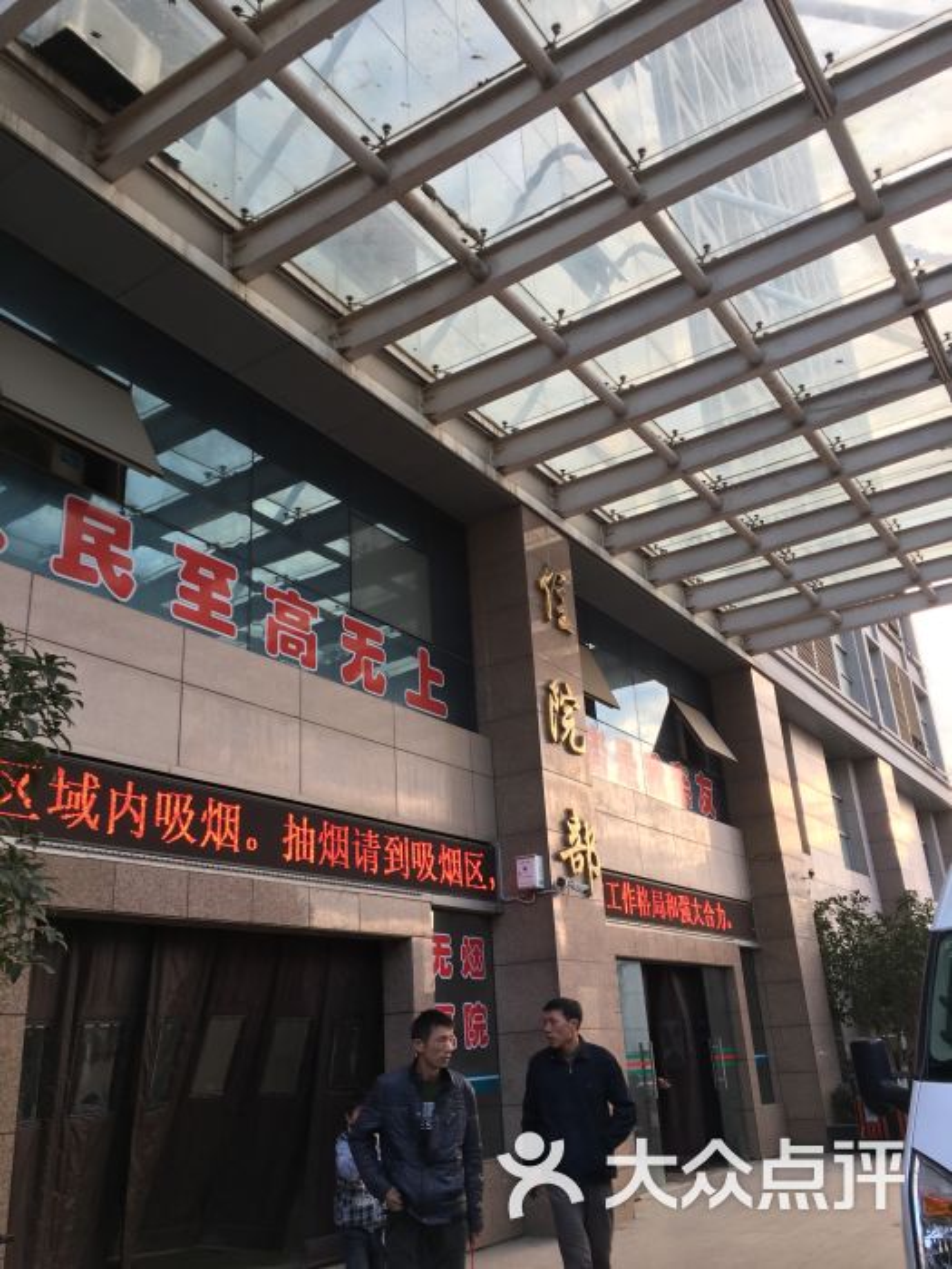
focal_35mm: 29
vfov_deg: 61.7
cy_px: 634
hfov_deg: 48.2
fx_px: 1063
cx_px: 476
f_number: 2.2
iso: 25
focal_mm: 4.15
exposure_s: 1/107
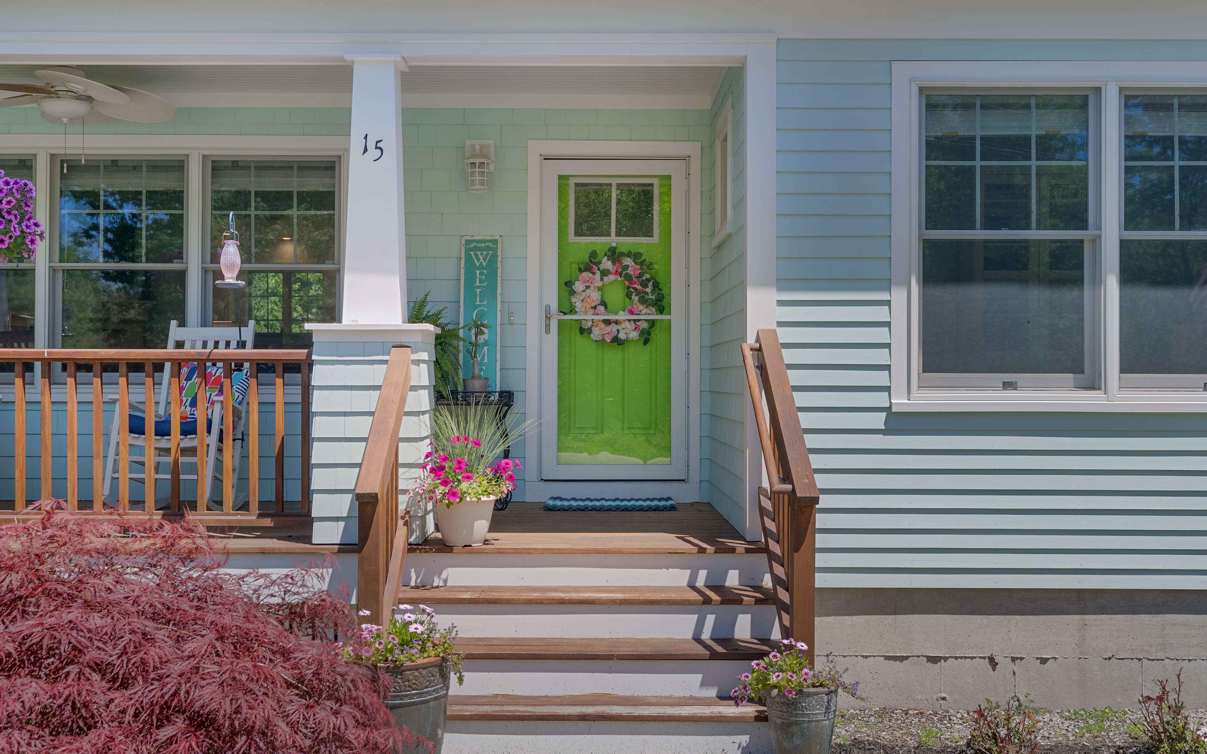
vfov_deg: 35.3
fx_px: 1184
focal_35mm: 36
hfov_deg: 54.0
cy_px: 367
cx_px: 600
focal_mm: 35
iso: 320
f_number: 7.1
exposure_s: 1/640
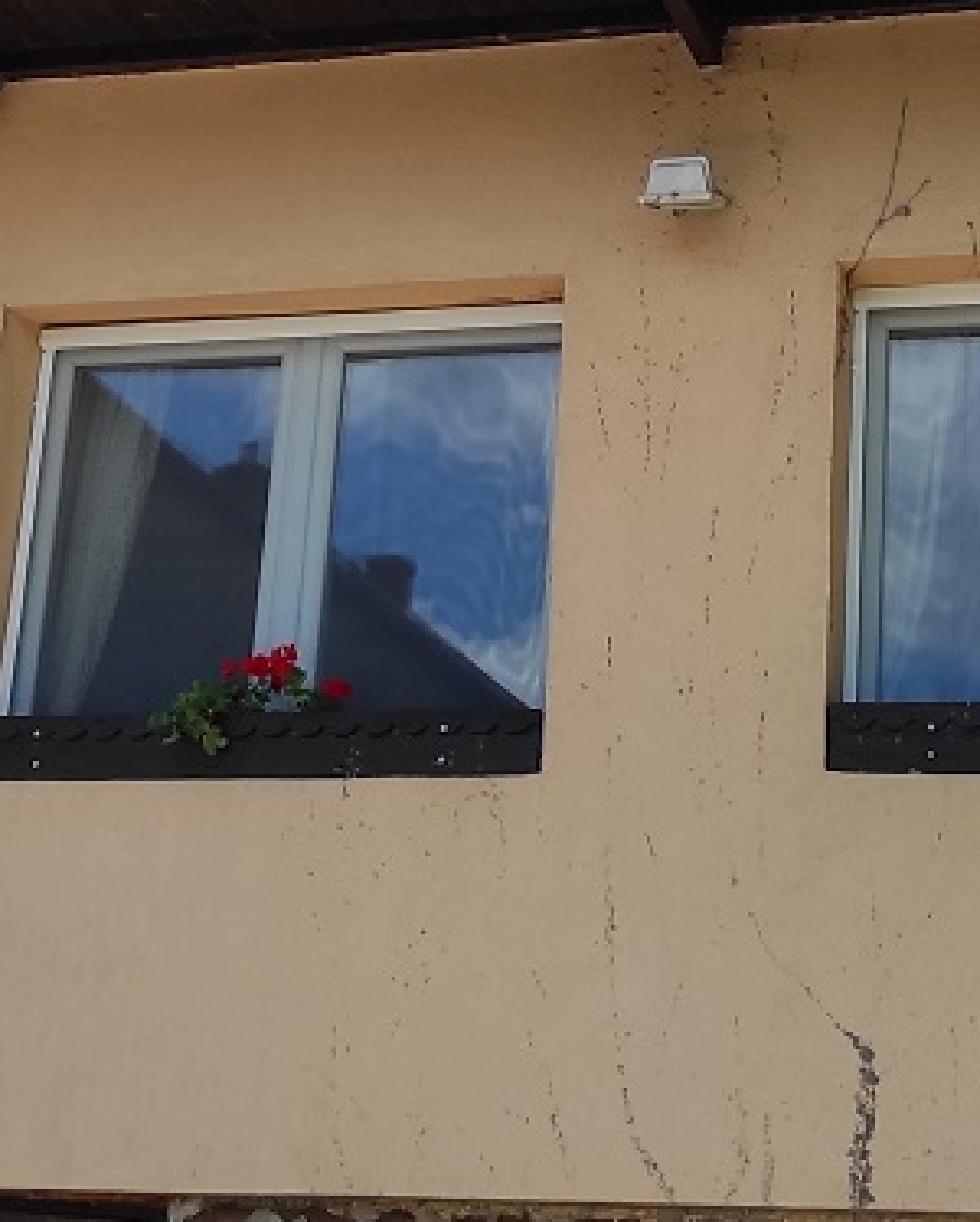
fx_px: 3149
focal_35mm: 87
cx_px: 627
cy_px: 343
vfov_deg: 21.8
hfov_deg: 17.7
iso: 100
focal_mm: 5.43
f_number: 1.89
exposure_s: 1/2097
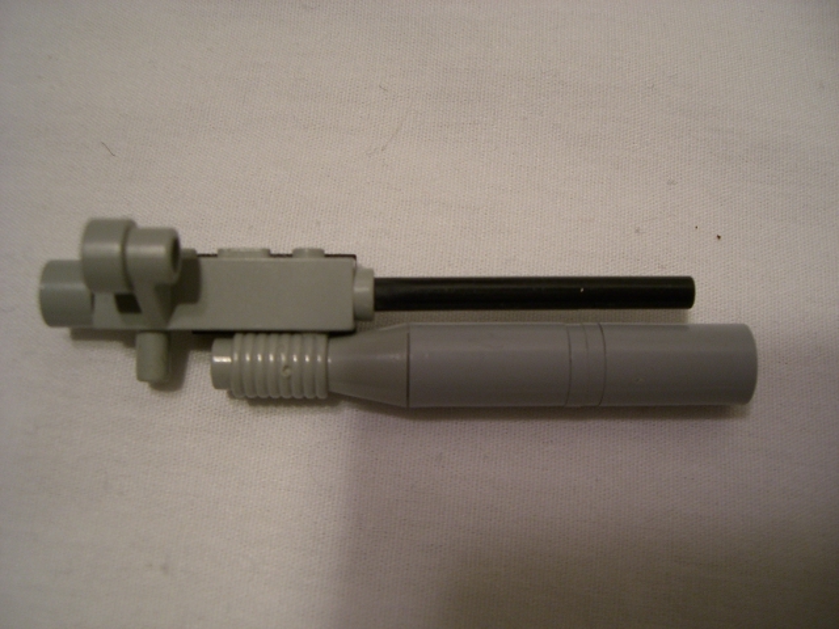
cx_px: 420
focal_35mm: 38
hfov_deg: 49.0
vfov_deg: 37.7
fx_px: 921
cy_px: 314
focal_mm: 6.2
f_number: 2.7
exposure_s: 1/25
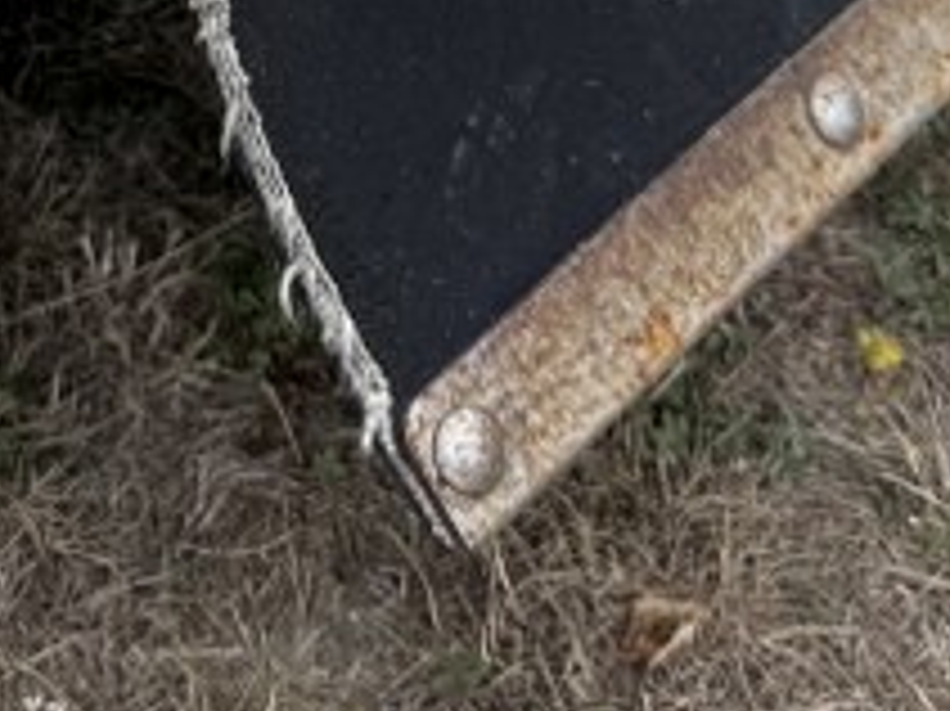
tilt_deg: -36.0
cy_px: -616
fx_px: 2496
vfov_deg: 14.1
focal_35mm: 91
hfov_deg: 21.4
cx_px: 252
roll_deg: -1.3
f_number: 1.78
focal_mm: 6.76
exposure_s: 1/3584
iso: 80
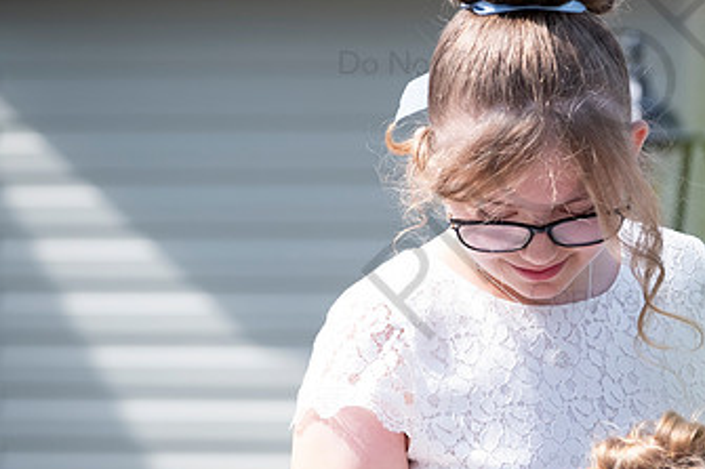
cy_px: 218
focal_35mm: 364
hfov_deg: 5.7
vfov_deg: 3.8
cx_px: 560
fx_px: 7125
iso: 200
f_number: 4
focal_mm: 140
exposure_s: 1/500
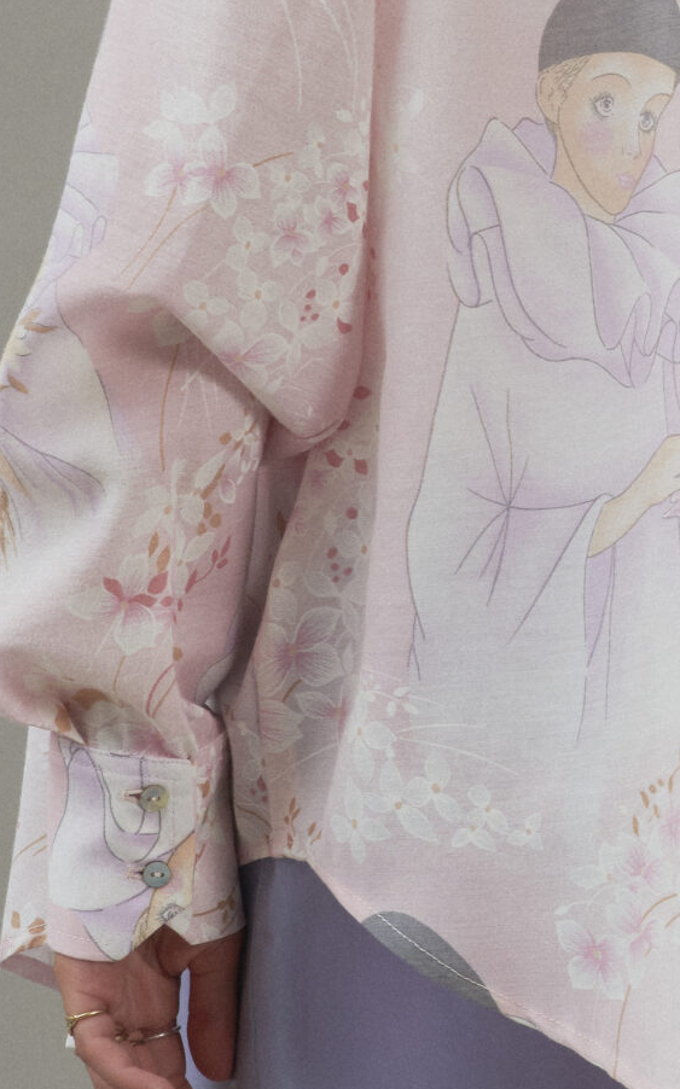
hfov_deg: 4.3
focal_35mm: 304
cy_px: 219
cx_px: 678
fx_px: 9023
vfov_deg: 6.9
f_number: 11
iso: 200
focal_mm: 105
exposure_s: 1/160
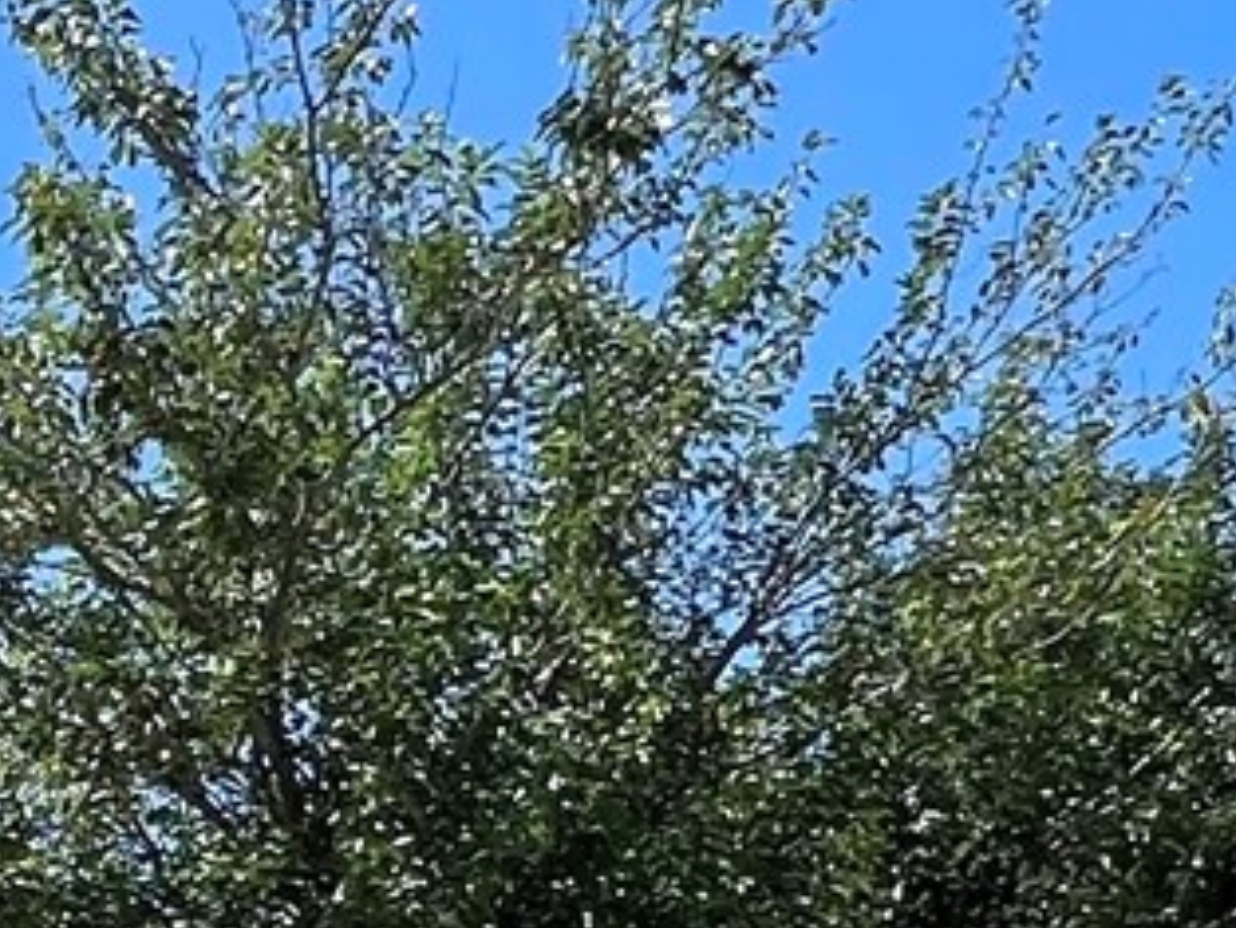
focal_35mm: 85
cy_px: 1422
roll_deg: -1.0
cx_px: -592
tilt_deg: +1.3
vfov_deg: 15.9
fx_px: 3036
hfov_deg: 20.0
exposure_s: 1/1623
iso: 32
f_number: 1.8
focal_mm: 1.57
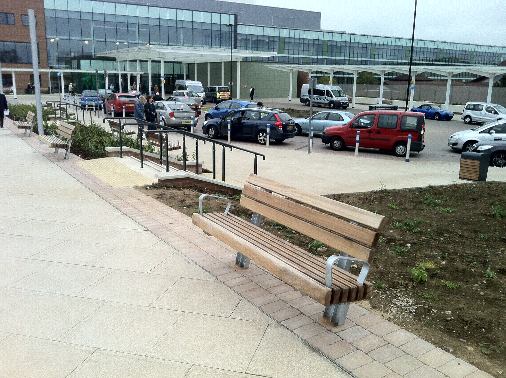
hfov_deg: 52.7
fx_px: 511
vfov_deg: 40.6
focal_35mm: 35
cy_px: 189
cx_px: 253
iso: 80
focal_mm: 3.85
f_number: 2.8
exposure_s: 1/160
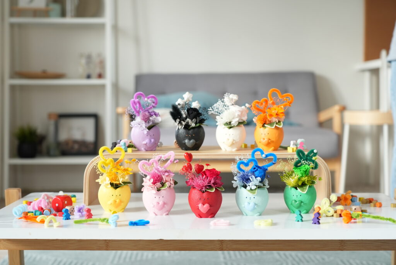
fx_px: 682
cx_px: 198
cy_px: 132
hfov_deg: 32.4
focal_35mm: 62
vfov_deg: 21.9
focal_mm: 62
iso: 800
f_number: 5
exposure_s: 1/100
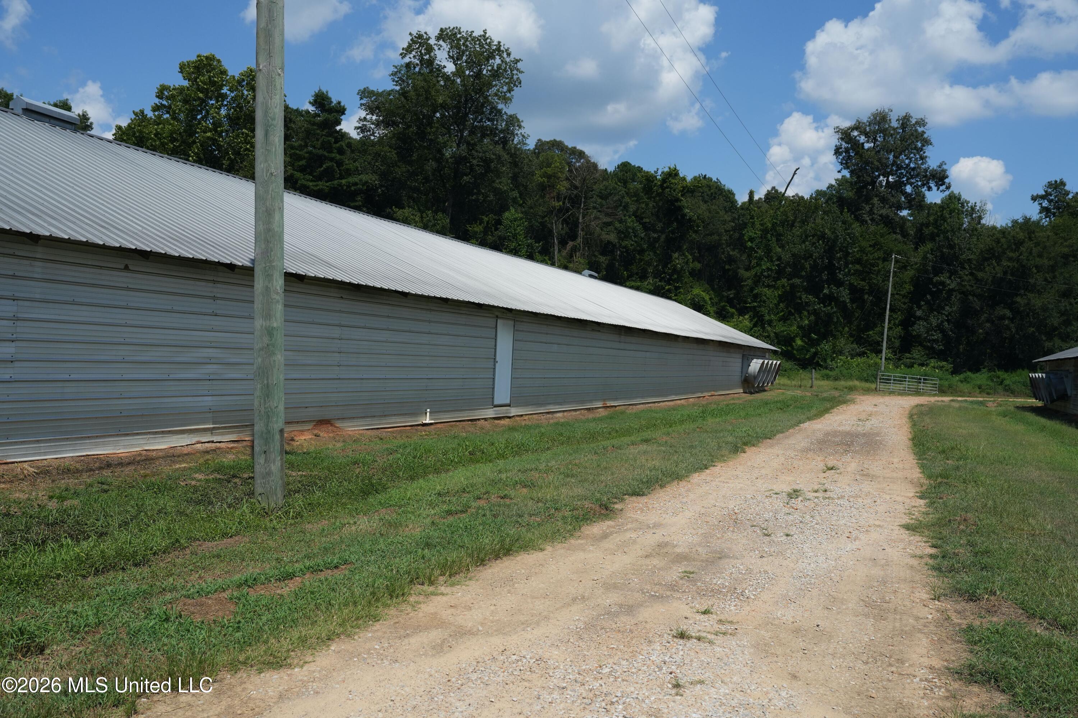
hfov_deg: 60.3
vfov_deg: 42.3
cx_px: 539
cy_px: 359
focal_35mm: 31
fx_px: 928
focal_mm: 31
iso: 400
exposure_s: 1/4000
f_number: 5
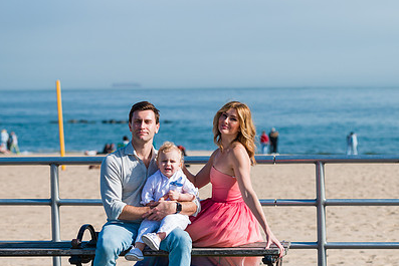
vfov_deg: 9.6
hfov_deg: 14.3
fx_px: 1585
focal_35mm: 143
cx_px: 250
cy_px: 168
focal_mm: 98
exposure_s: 1/3200
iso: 200
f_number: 4
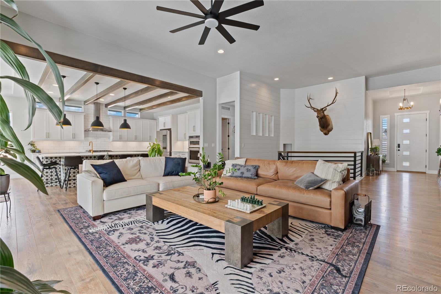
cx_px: 220
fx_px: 198
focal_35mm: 16
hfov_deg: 96.0
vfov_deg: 73.0
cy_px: 147
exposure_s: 1/2.5
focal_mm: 10.8
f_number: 8
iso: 250
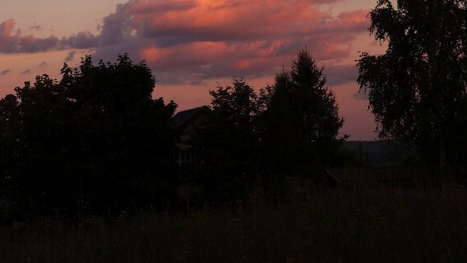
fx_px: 1164
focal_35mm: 94
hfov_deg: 22.3
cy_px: 12
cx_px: 71
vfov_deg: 12.7
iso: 100
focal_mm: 28
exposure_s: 1/60
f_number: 10
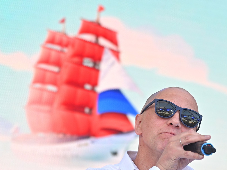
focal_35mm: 191
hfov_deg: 10.3
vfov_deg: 7.7
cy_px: 187
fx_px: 1253
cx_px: 203
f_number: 2.5
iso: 100
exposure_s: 1/250
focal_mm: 79
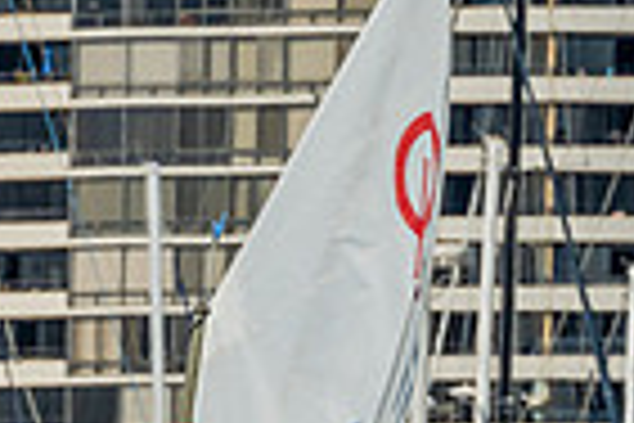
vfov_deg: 1.6
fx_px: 15039
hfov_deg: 2.4
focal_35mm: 854
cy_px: 916
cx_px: -181
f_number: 10
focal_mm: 175
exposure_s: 1/320
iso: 250
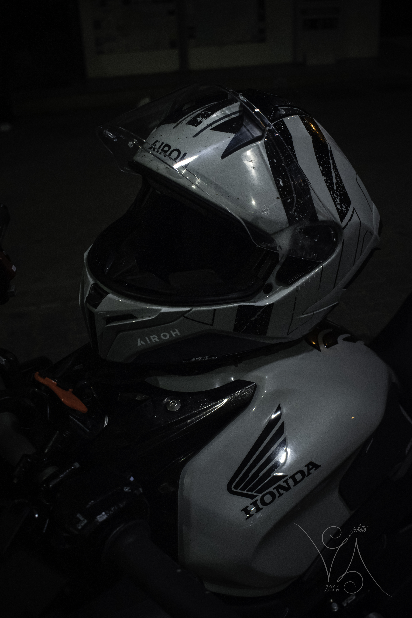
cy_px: 309
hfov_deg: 31.9
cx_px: 206
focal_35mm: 42
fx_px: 721
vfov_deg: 46.4
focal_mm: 28
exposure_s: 1/200
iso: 1600
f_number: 5.6
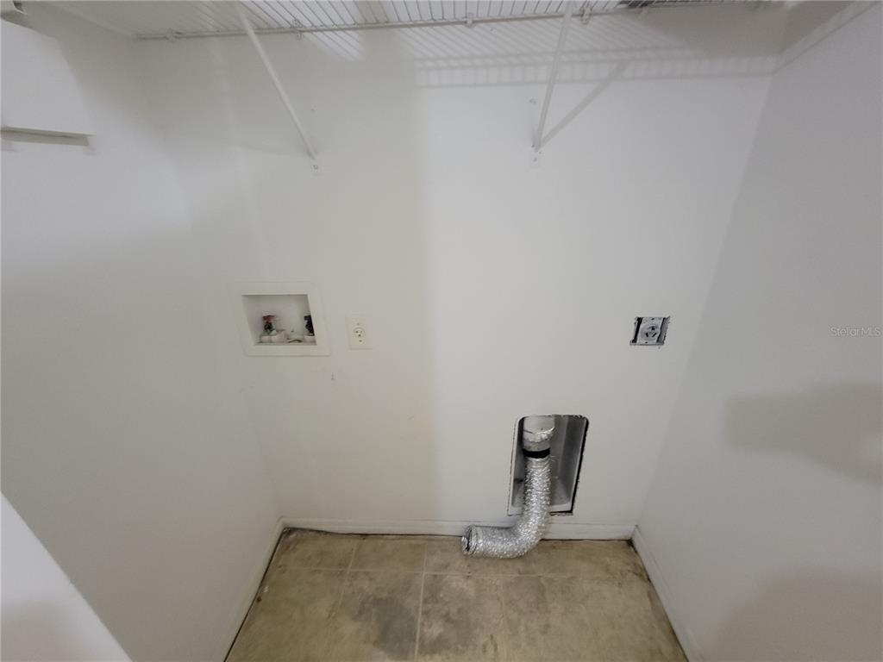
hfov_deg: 106.2
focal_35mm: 13
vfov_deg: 89.9
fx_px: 332
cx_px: 442
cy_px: 331
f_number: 2.2
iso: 640
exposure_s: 1/30
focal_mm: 2.2
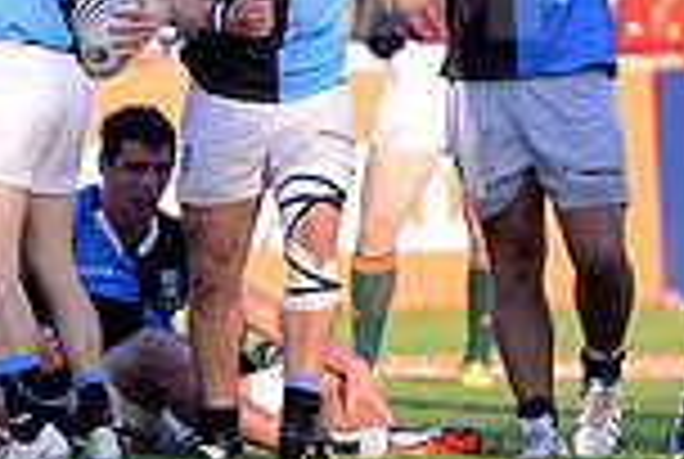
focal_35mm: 762
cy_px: -115
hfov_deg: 2.7
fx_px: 14506
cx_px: 292
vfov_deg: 1.8
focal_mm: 200
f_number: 2.8
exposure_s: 1/1250
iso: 640
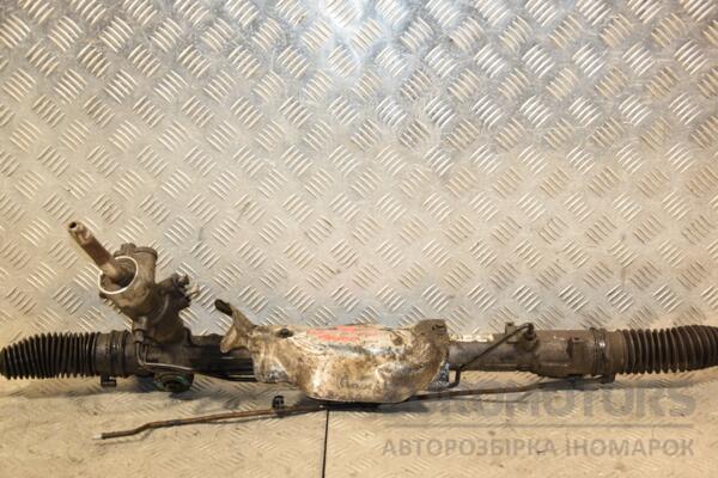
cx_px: 359
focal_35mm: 52
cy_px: 239
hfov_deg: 37.9
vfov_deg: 25.8
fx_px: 1047
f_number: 5
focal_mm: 35
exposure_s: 1/200
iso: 800
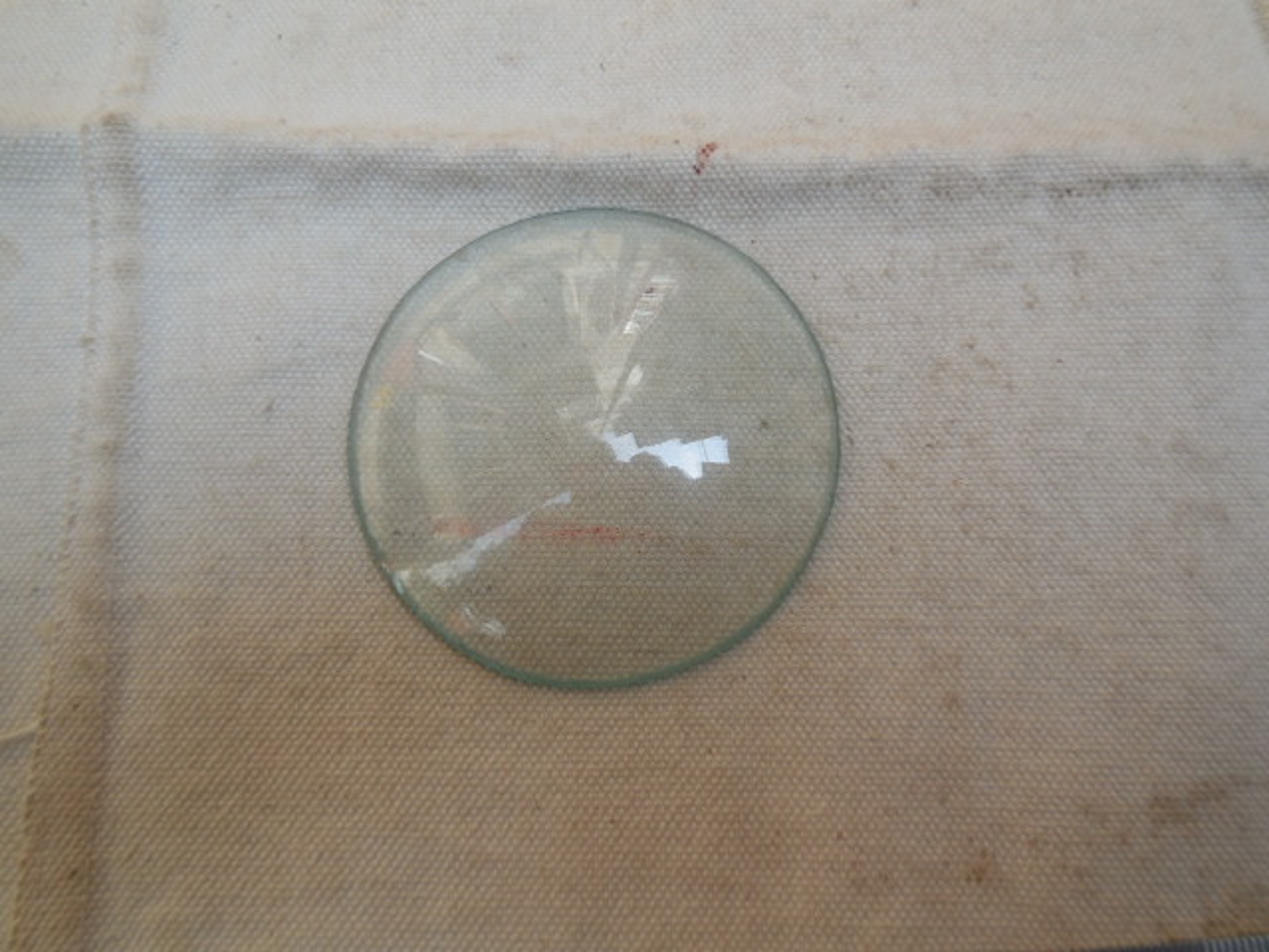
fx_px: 916
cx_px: 634
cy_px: 476
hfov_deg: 69.4
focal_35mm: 25
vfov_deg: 54.9
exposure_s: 1/320
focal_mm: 4.5
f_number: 3.1
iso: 125
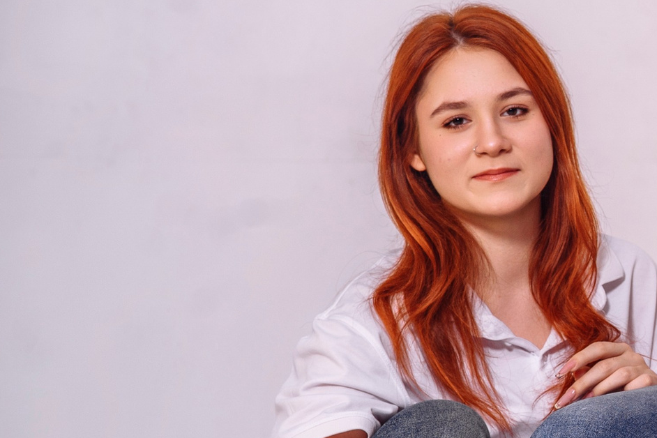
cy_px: 360
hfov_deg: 8.8
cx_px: 820
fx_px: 4215
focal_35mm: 231
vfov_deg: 5.9
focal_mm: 85
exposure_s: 1/160
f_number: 5
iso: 100
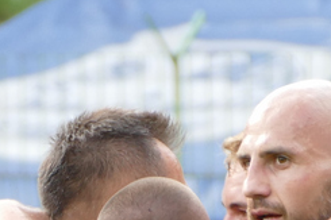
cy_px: 483
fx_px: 10364
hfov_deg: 1.8
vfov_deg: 1.2
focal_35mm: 1128
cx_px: 28
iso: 320
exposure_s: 1/500
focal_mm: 87.58
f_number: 4
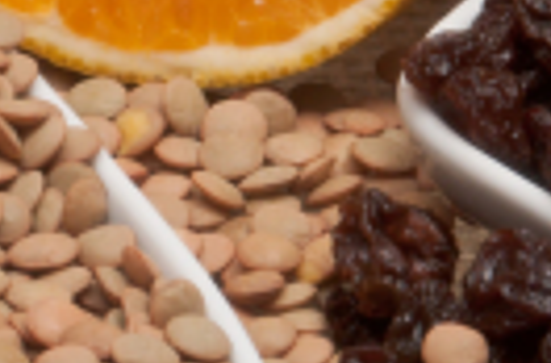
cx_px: -649
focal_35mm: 542
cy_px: -25
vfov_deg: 2.5
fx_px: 8266
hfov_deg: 3.8
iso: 200
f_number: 11
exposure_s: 1/40
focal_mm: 56
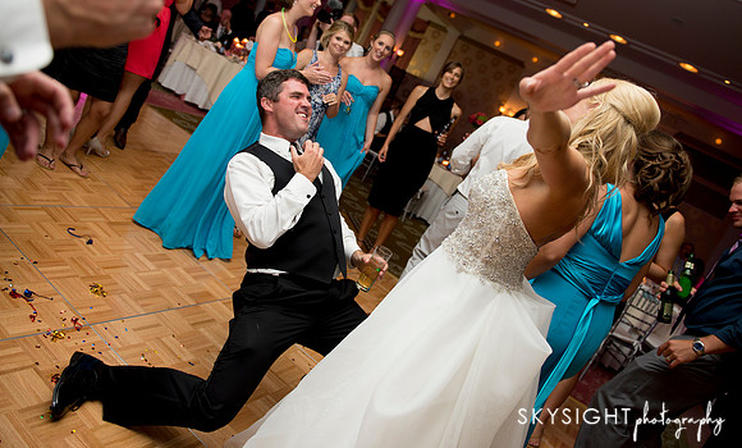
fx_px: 558
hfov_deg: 67.2
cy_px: 168
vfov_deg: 43.4
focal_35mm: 28
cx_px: 369
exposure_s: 1/125
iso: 640
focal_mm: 24
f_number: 2.8
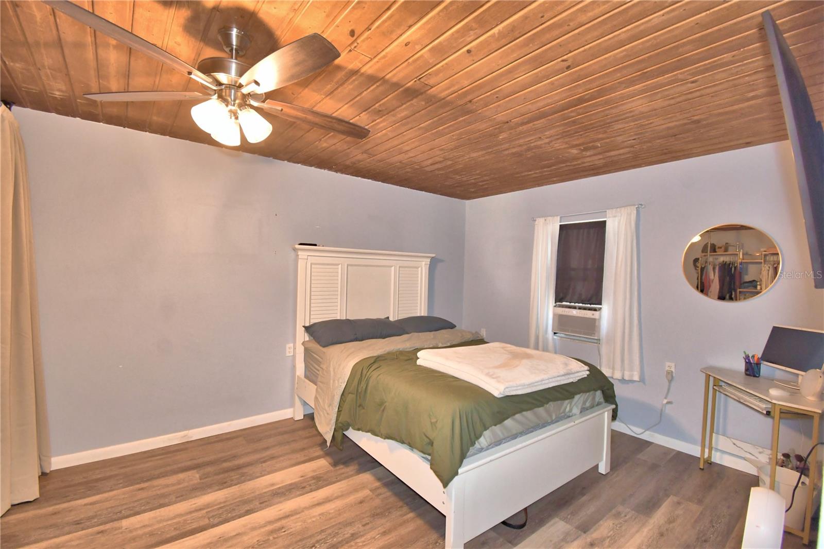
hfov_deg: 100.4
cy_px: 274
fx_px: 343
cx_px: 412
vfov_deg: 77.3
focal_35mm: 15
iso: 1000
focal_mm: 10
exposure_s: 1/30
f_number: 4.5
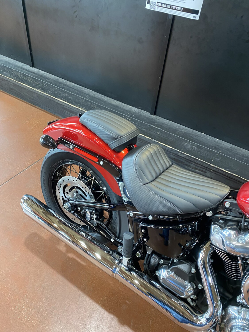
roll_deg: -6.6
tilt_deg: -40.5
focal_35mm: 26
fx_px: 249
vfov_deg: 67.3
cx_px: 124
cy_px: 166
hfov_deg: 53.1
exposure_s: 1/60
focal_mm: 4.25
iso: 400
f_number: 1.8
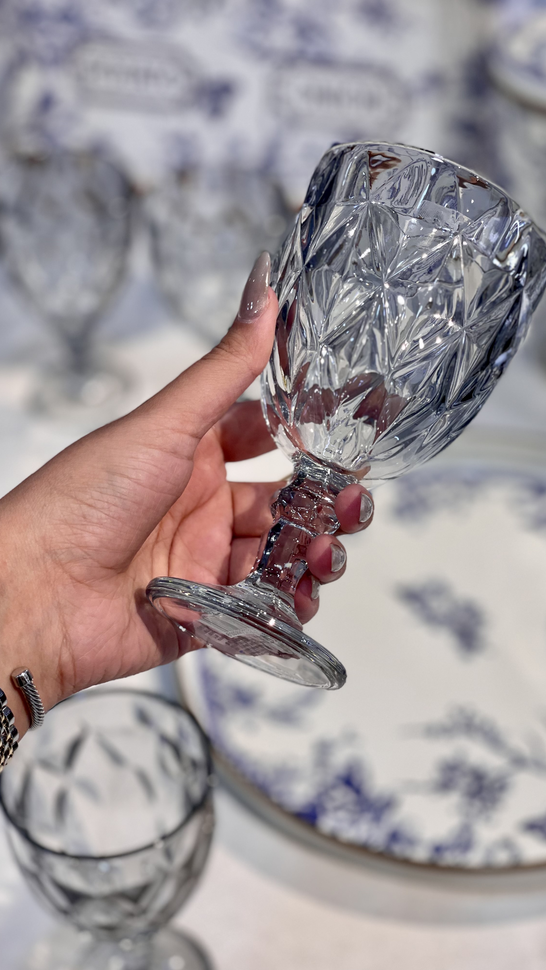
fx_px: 1802
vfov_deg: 30.2
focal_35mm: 70
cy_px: 485
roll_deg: +0.8
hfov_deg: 17.2
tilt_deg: -40.7
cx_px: 364
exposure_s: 1/100
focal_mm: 7.5
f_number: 2.2
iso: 50
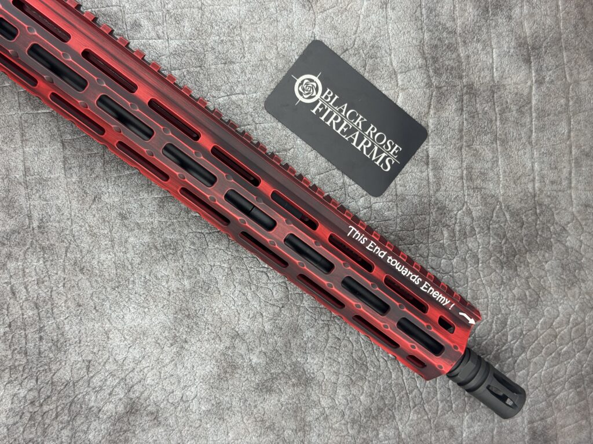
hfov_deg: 39.7
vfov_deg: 30.3
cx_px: 296
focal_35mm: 48
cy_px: 222
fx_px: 822
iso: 64
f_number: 1.78
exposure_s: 1/120
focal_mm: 6.76
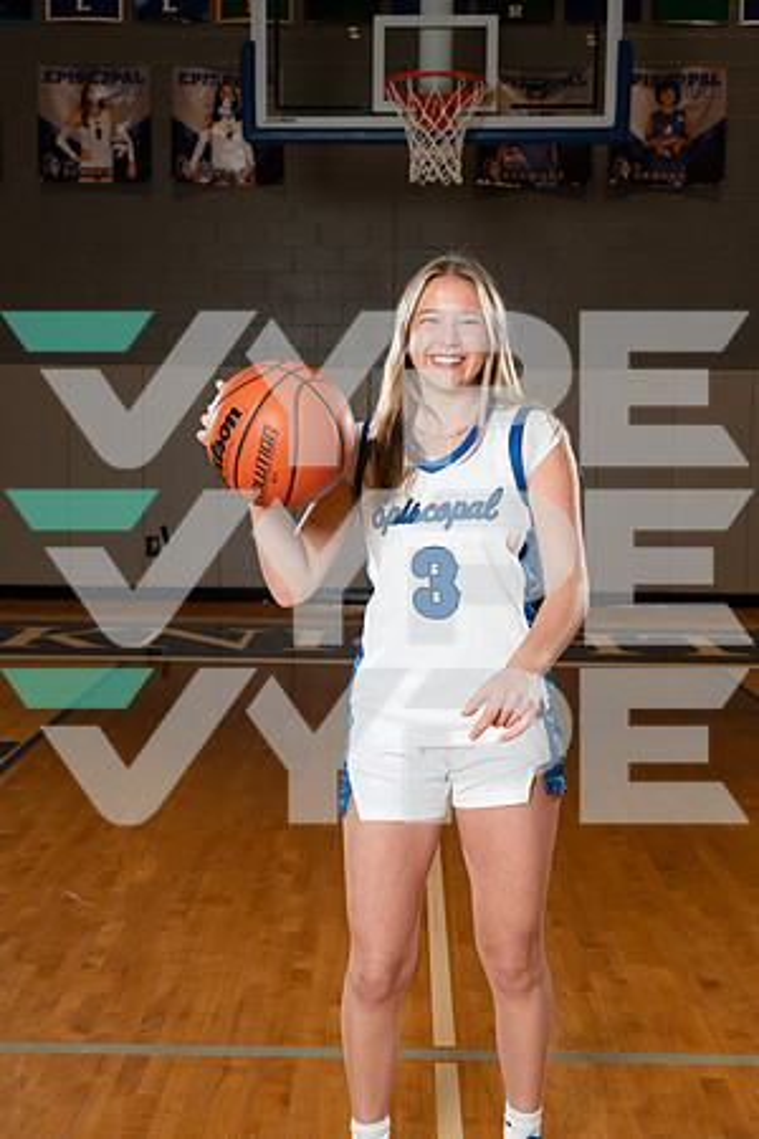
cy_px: 570
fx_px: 1360
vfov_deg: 45.4
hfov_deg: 31.2
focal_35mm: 43
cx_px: 380
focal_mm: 43
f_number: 5.6
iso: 400
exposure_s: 1/250
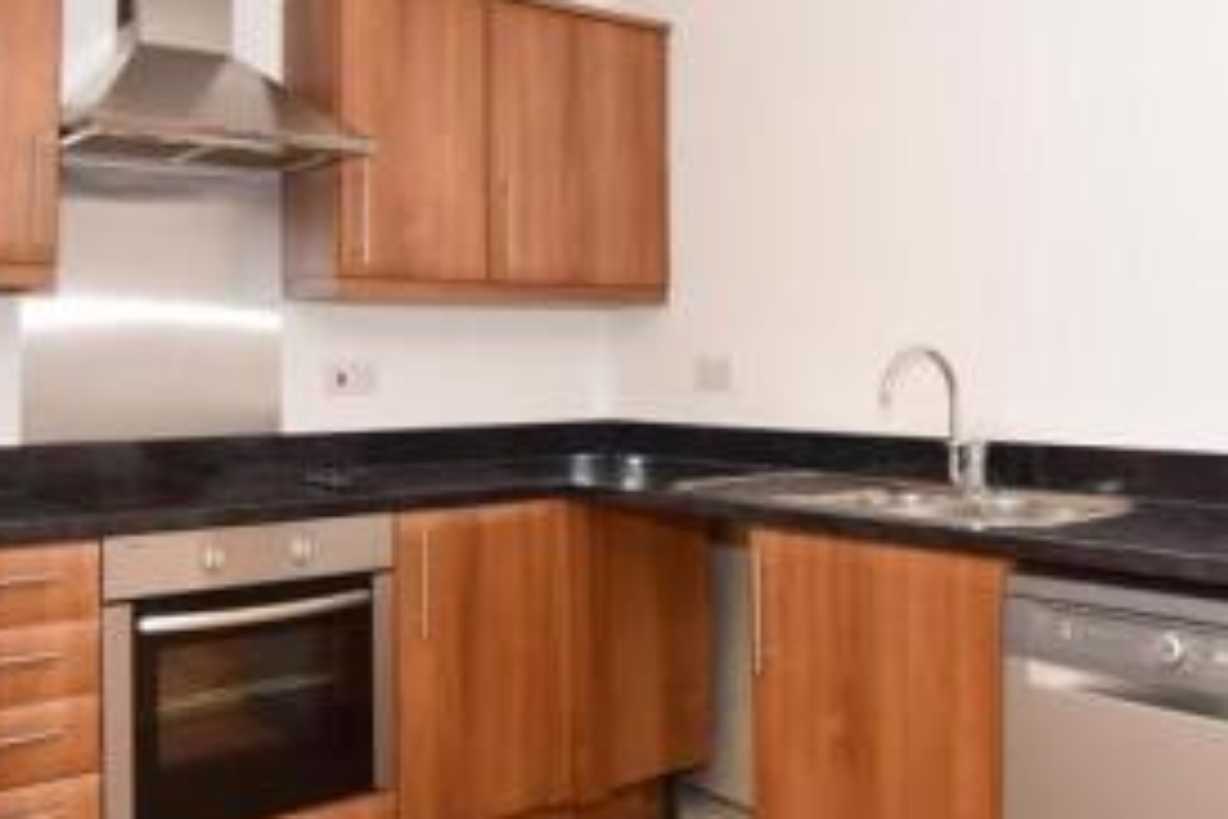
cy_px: 326
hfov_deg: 53.0
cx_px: 690
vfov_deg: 36.7
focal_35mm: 36
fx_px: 1228
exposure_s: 1/60
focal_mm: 10
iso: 200
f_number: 5
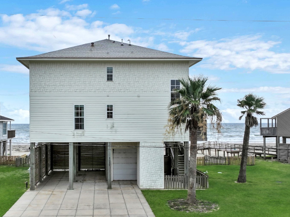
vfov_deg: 39.6
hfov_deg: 50.8
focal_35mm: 36
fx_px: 302
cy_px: 124
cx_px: 106
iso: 110
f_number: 2.8
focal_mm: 12.29
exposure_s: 1/500
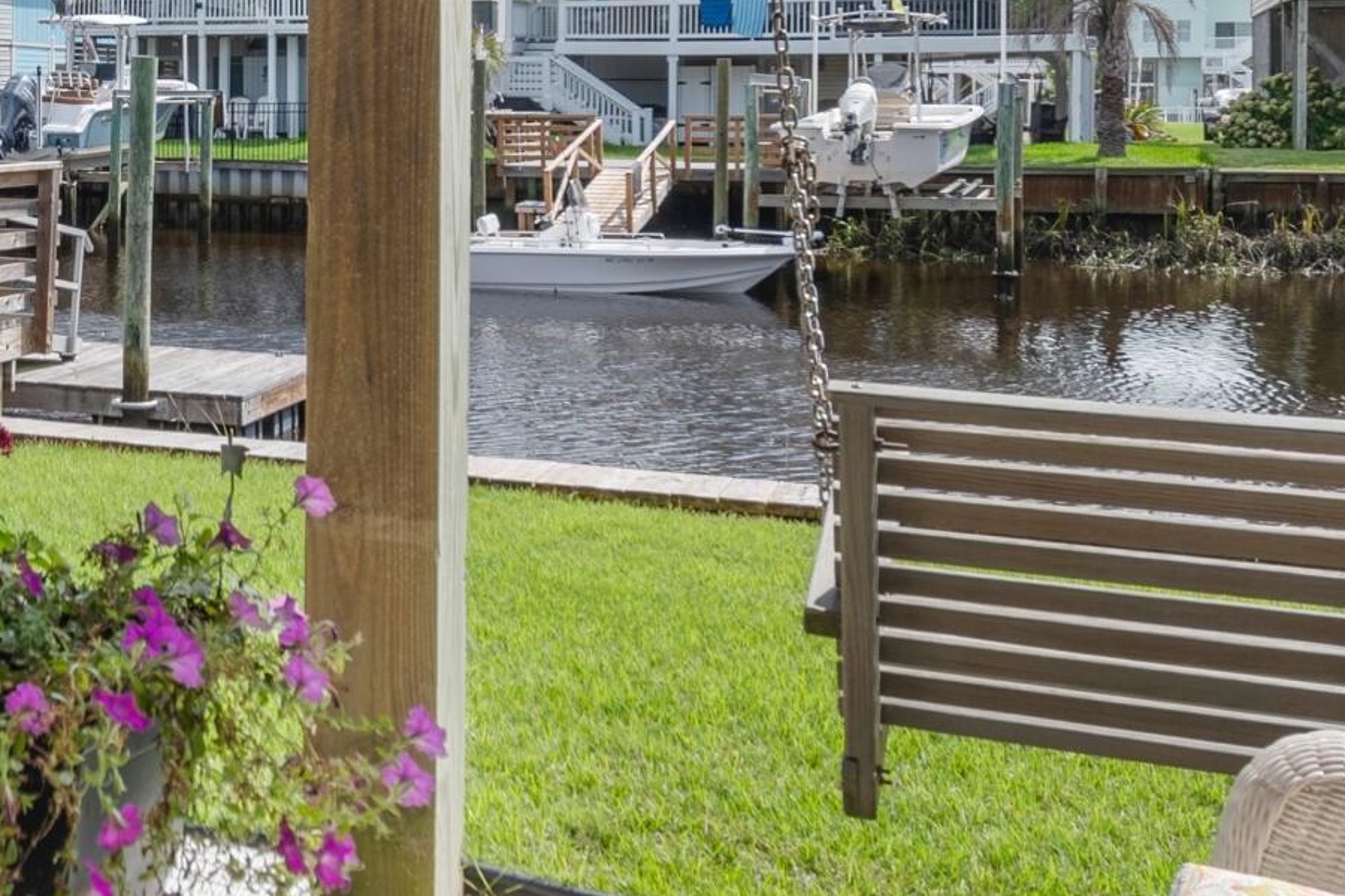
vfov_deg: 26.5
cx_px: -55
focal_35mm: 50
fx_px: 1868
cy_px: 184
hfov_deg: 35.2
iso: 100
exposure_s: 1/160
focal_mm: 10
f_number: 6.3
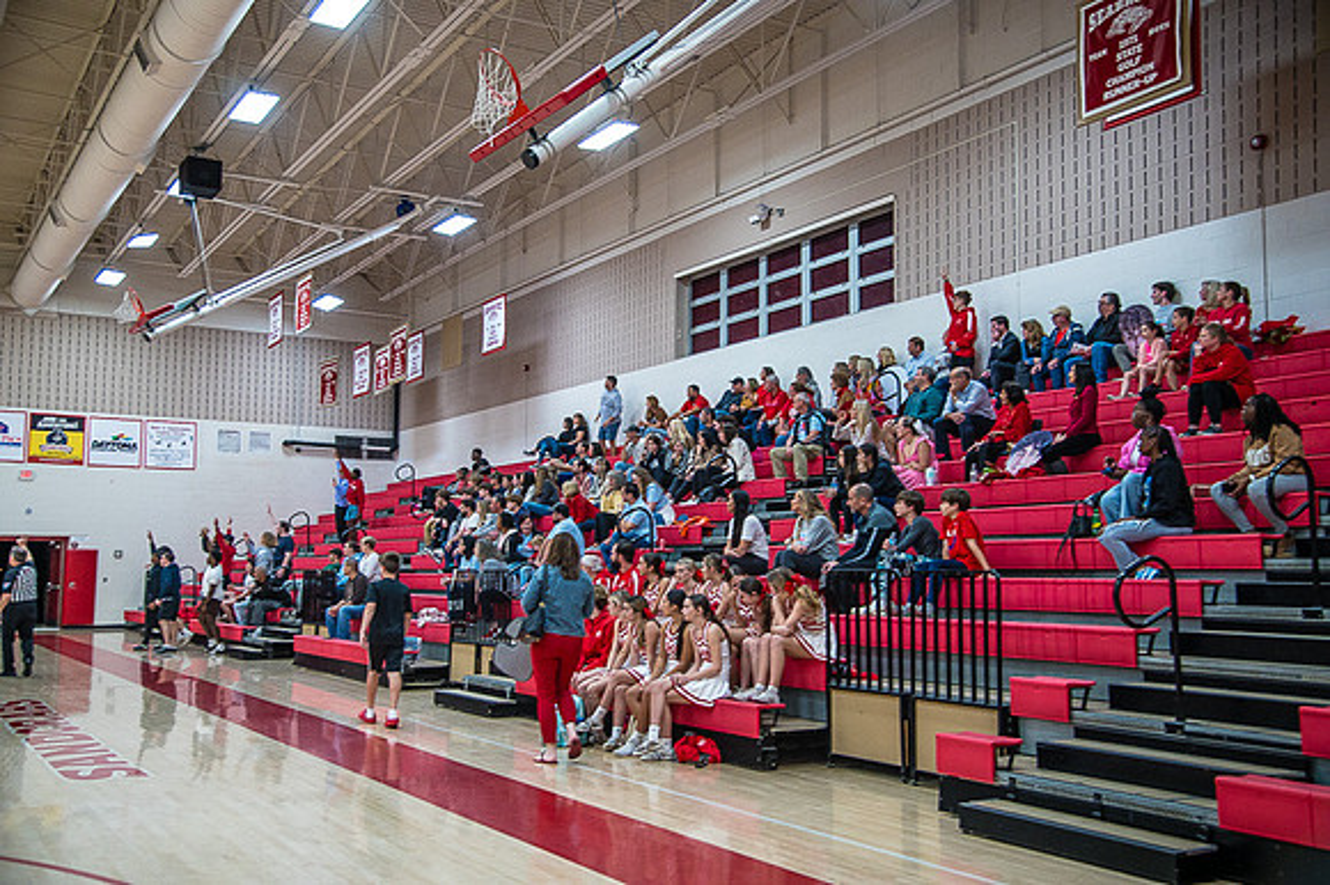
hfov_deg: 50.7
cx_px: 665
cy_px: 442
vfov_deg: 35.0
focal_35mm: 38
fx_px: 1403
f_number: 4
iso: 2000
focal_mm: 38
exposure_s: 1/320
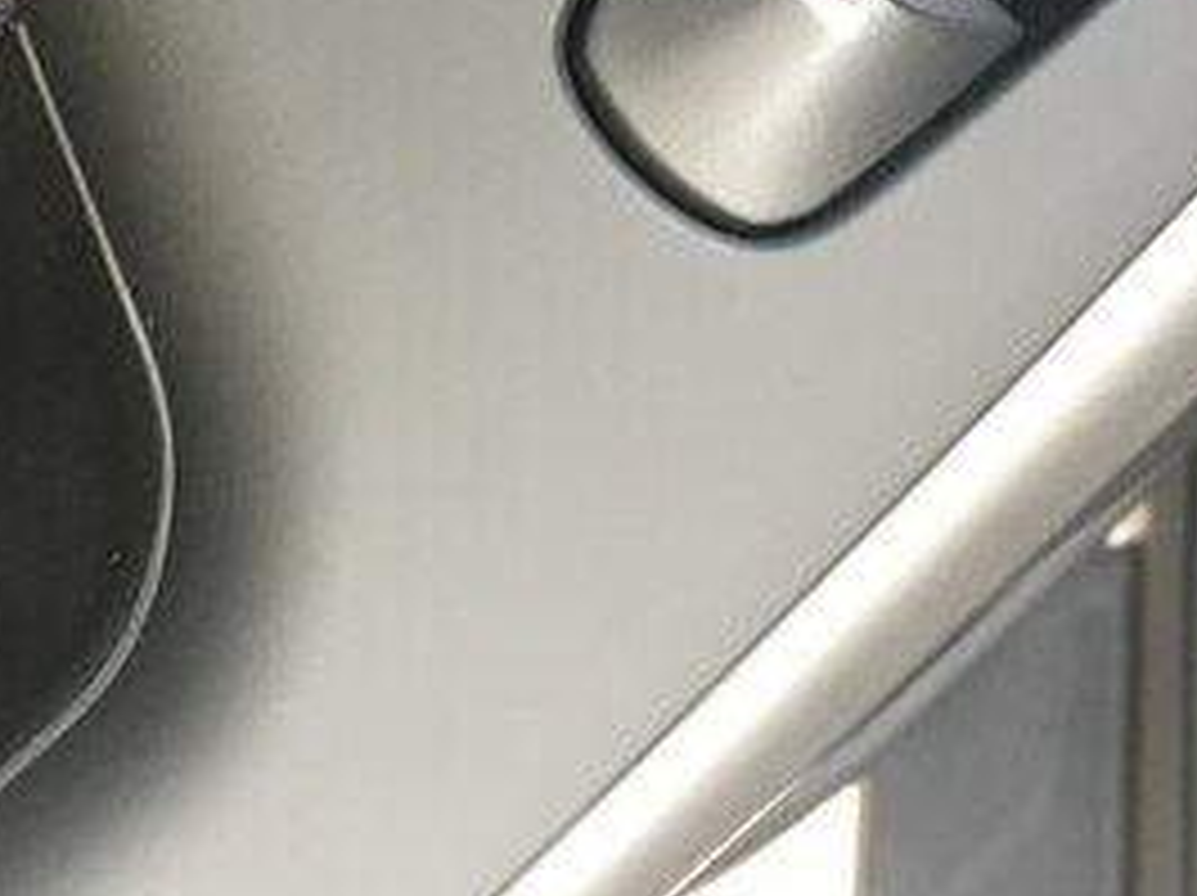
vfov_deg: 19.3
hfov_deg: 27.0
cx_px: 441
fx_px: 2487
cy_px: -178
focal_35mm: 72
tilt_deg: -56.2
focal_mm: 4.15
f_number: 2.2
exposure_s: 1/33
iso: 125
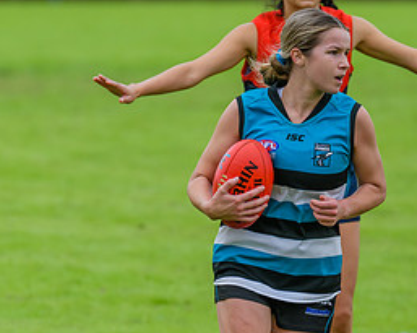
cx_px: 318
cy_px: 208
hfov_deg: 2.1
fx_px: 11576
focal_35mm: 939
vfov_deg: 1.6
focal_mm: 380
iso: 800
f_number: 5.6
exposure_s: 1/2000
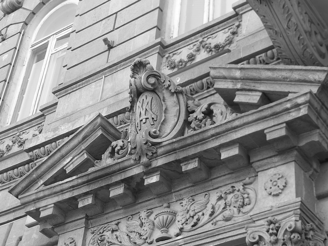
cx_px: 164
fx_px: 654
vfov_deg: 21.3
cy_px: 123
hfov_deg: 28.2
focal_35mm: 69
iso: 50
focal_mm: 3.95
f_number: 4
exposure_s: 1/455
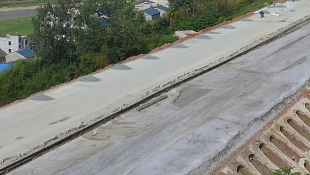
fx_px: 592
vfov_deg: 16.4
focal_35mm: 72
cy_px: 0
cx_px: 105
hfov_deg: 29.2
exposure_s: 1/100
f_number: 20
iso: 160
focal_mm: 24
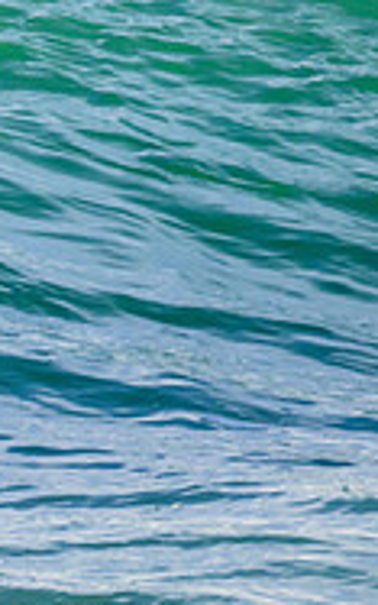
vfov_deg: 0.8
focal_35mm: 2531
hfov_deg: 0.5
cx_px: -423
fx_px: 41686
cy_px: 34
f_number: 11
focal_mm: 800
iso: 1800
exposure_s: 1/2000
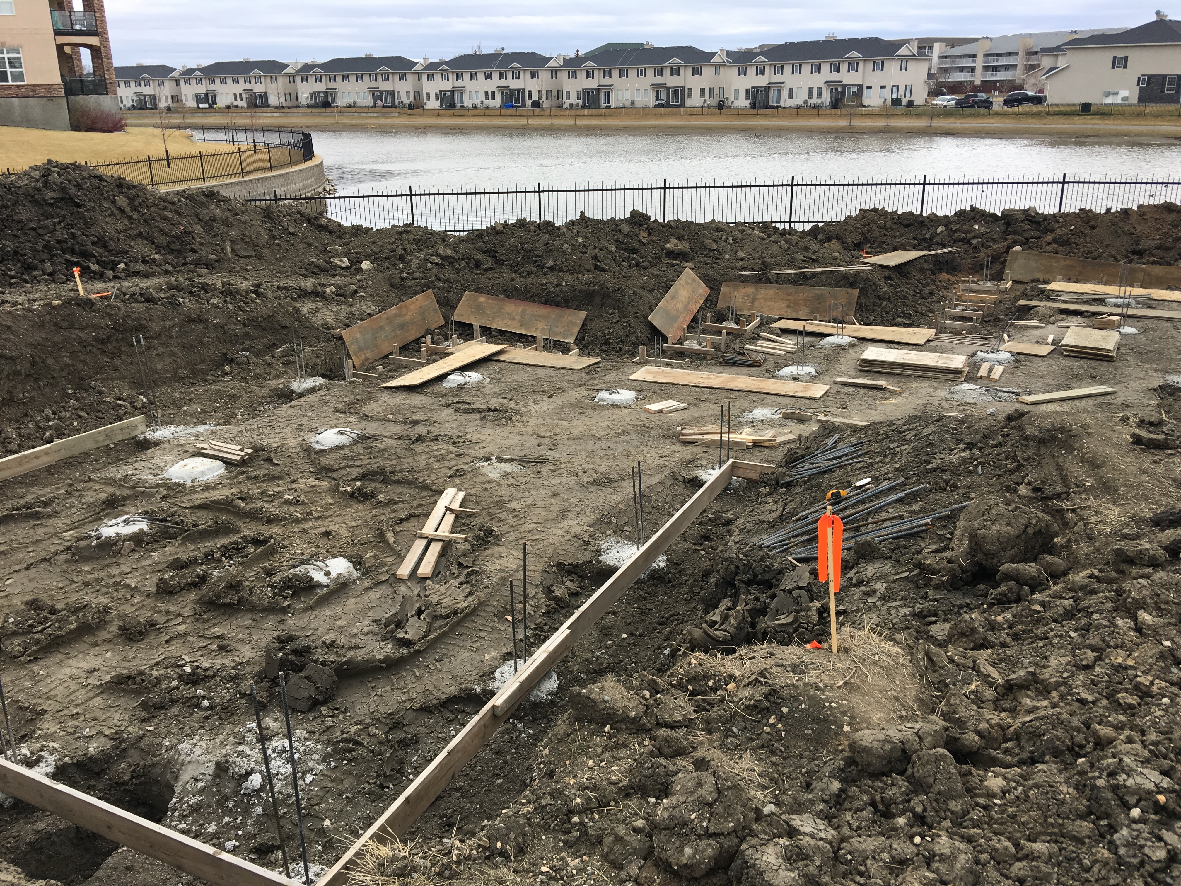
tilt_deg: -20.6
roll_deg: -1.2
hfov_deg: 61.7
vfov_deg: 48.2
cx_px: 590
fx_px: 989
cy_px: 443
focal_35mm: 29
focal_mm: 4.15
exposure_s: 1/427
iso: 25
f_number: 2.2
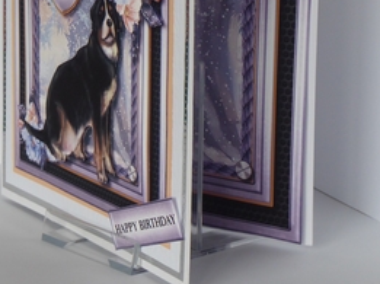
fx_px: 1721
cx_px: 197
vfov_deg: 9.4
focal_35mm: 157
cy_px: 75
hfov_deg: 12.6
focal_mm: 15
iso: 250
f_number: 4.8
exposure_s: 1/60
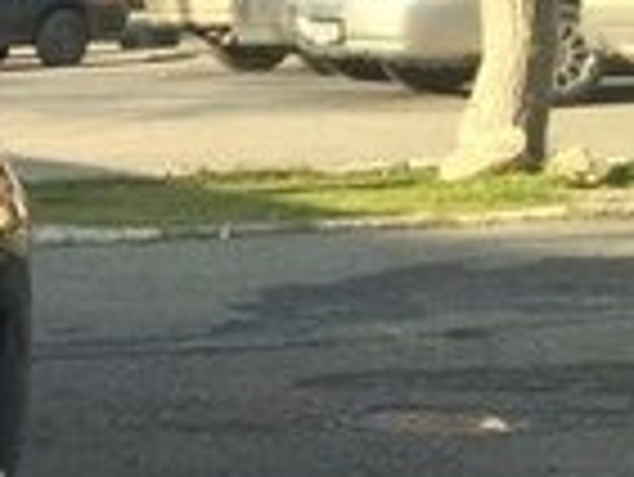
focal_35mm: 136
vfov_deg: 10.9
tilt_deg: -4.0
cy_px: 218
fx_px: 2493
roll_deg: +3.0
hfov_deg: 12.2
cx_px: -787
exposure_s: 1/483
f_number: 2.2
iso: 32
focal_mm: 4.15
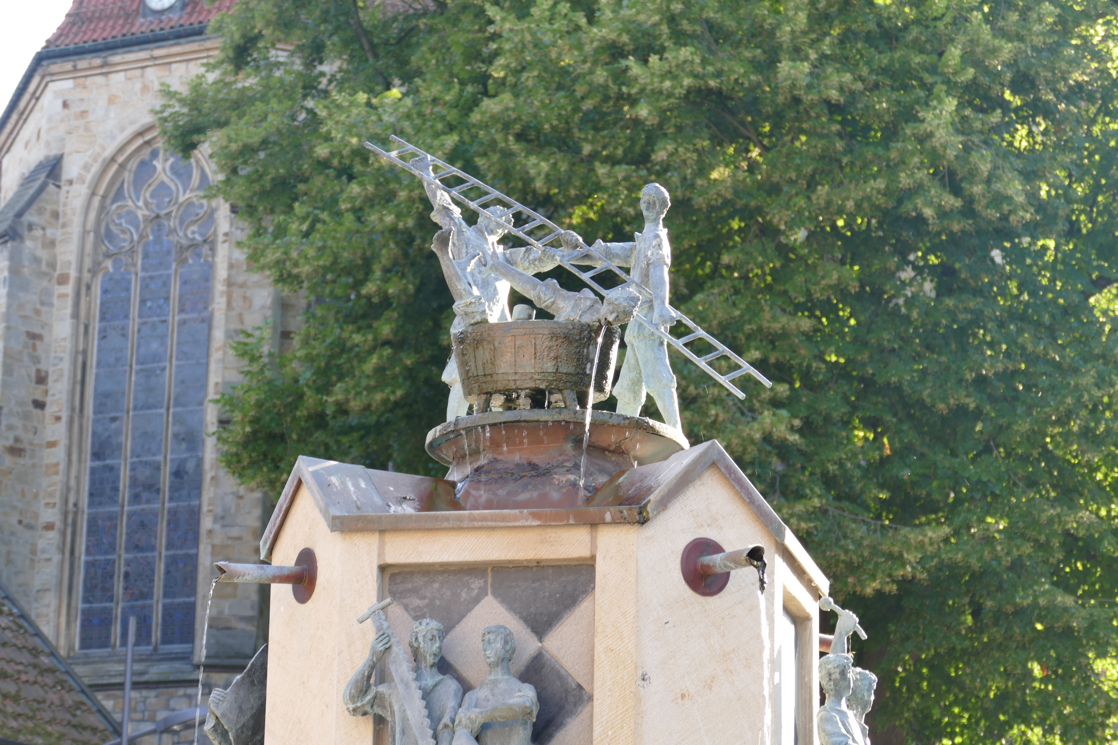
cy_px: 372
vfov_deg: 16.3
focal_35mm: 84
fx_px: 2608
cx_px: 559
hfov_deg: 24.2
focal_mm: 30.68
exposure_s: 1/80
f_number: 4
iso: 100
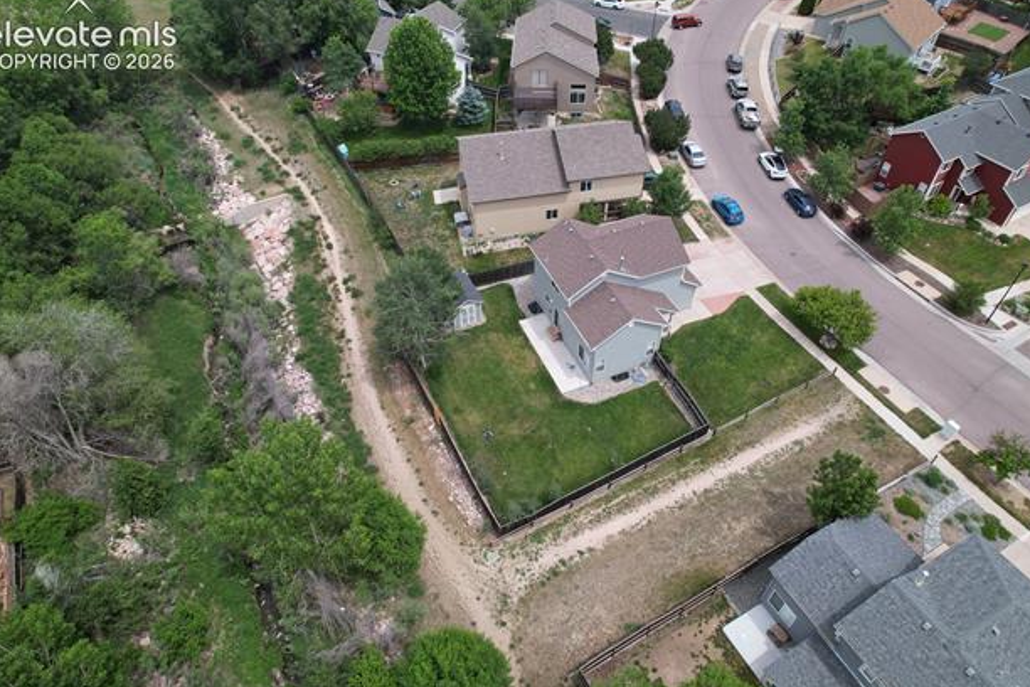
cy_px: 335
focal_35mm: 23
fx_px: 658
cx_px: 510
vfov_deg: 55.1
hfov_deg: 76.1
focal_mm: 8.38
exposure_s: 1/30
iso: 100
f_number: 2.8
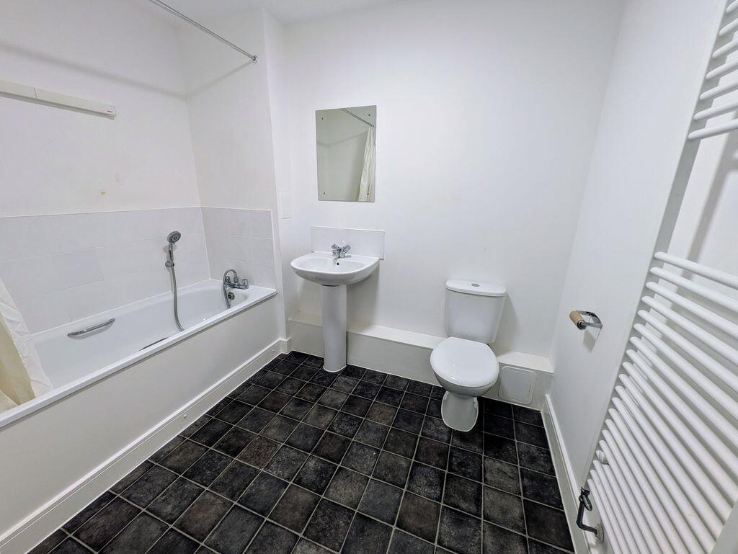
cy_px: 277
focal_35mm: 14
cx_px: 369
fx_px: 299
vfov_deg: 85.7
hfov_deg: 102.0
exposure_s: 1/33.3
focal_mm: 1.83
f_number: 2.2
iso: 52
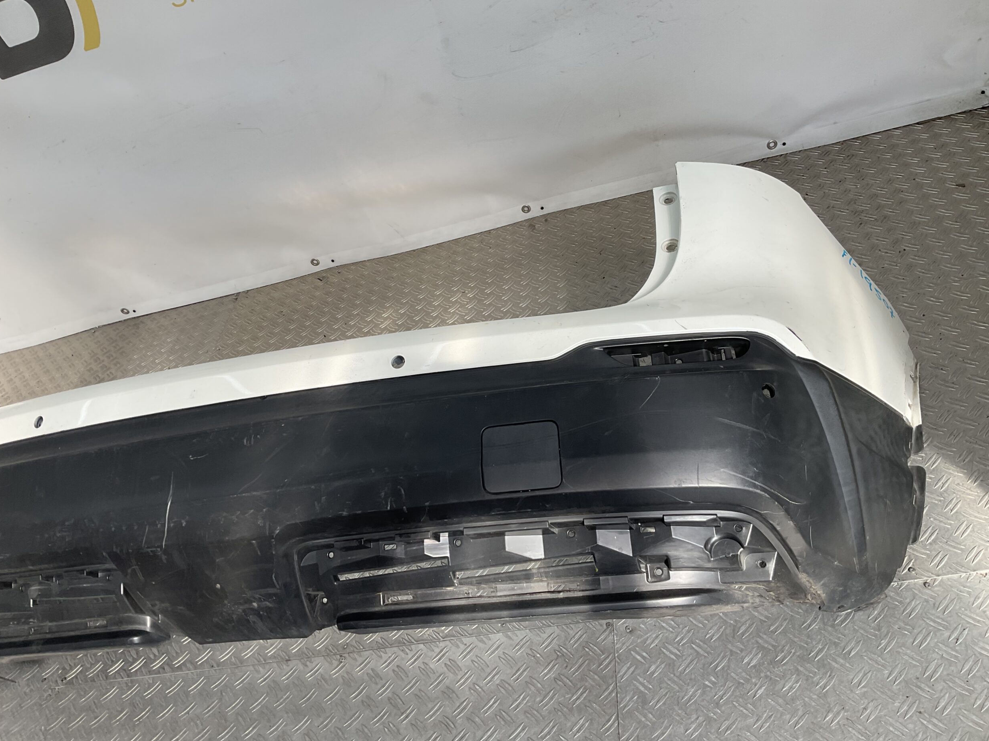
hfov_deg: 60.0
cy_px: 376
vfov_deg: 46.8
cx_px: 496
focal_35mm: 30
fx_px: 857
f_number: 1.8
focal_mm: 3
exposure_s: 1/428
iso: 16
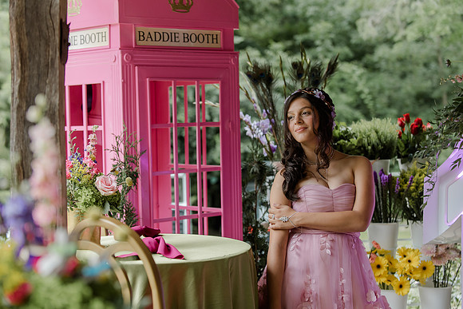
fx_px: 975
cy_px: 150
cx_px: 232
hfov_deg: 26.7
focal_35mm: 76
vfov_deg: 18.0
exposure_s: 1/200
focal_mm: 70
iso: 640
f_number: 3.2
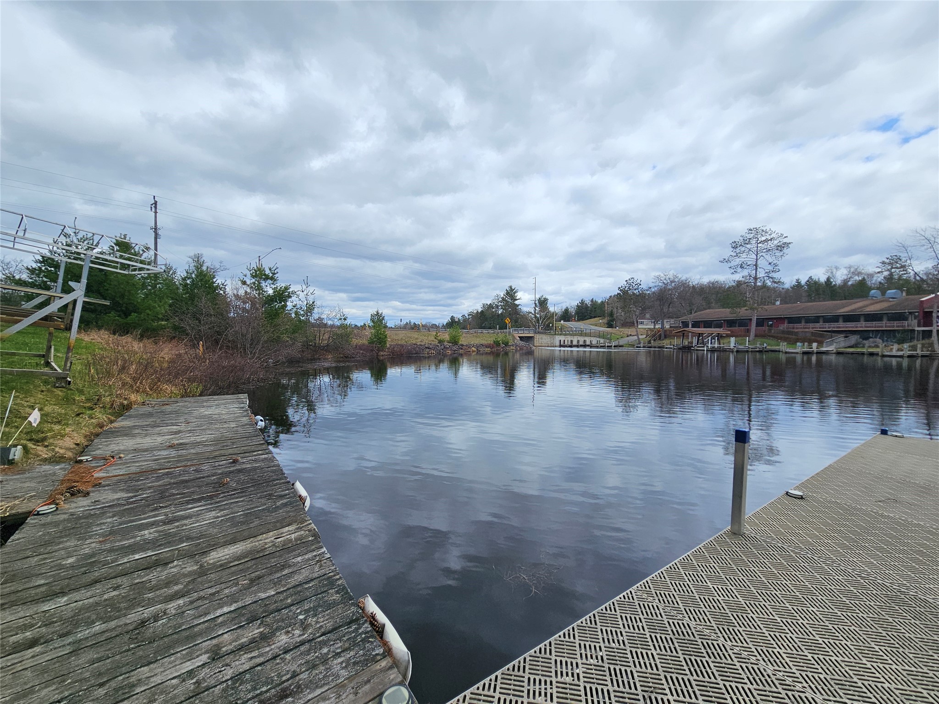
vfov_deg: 89.9
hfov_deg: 106.2
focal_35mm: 13
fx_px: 353
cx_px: 470
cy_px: 352
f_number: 2.2
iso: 50
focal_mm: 2.2
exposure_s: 1/2715
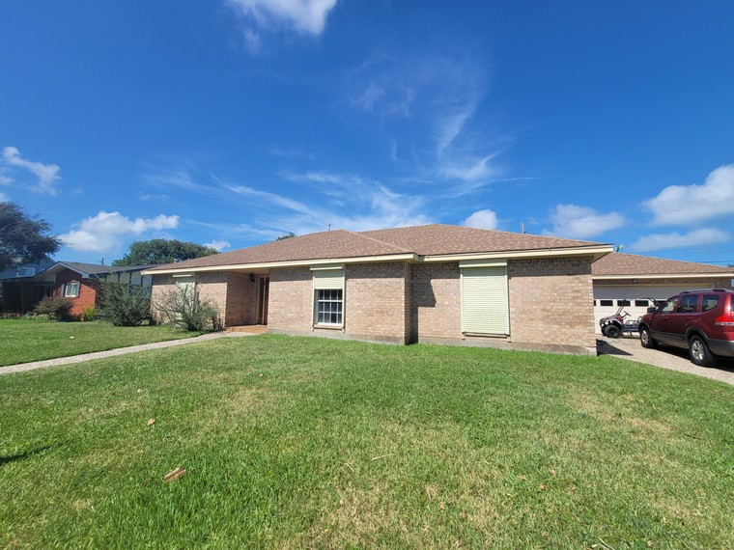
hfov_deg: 106.2
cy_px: 275
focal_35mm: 13
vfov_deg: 89.9
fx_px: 276
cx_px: 367
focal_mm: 2.2
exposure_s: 1/2234
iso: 64
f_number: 2.2
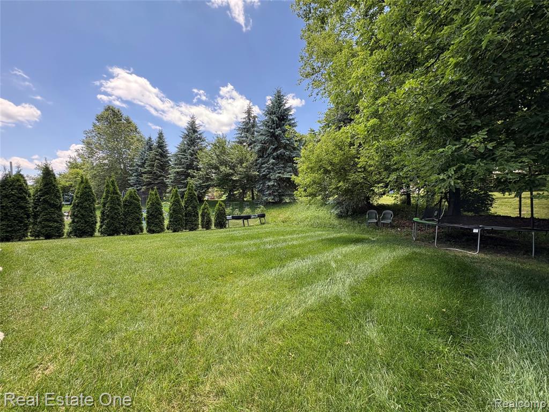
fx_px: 222
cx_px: 274
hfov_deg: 102.1
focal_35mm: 14
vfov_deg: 85.7
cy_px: 206
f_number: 2.2
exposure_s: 1/298
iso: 64
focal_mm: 2.22
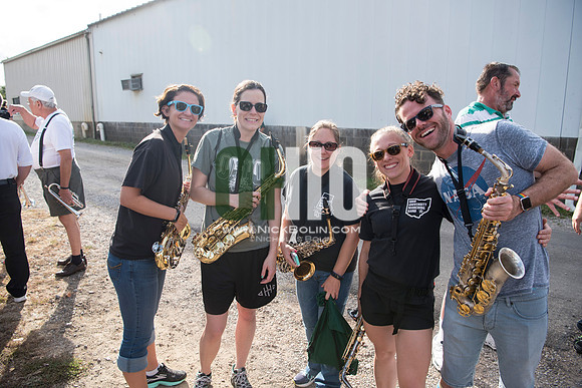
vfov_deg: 53.2
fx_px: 388
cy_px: 194
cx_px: 291
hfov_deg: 73.7
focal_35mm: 24
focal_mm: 24
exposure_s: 1/500
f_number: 4.5
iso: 250
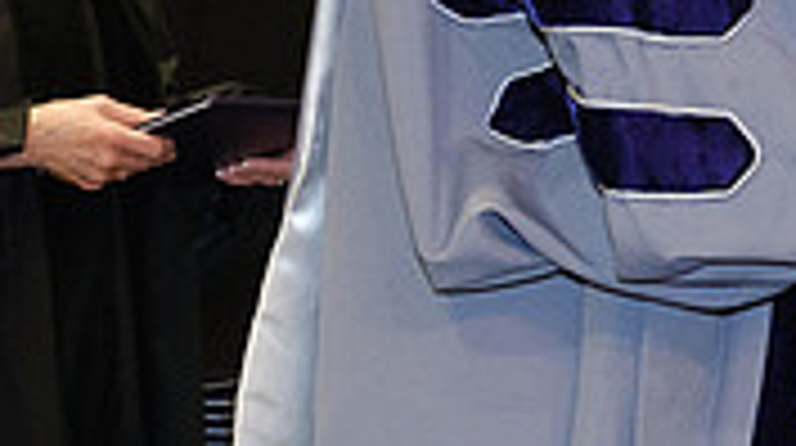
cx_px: 1226
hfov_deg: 11.1
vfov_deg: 6.4
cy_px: -114
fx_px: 3942
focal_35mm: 187
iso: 1250
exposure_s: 1/125
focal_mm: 22.7
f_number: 4
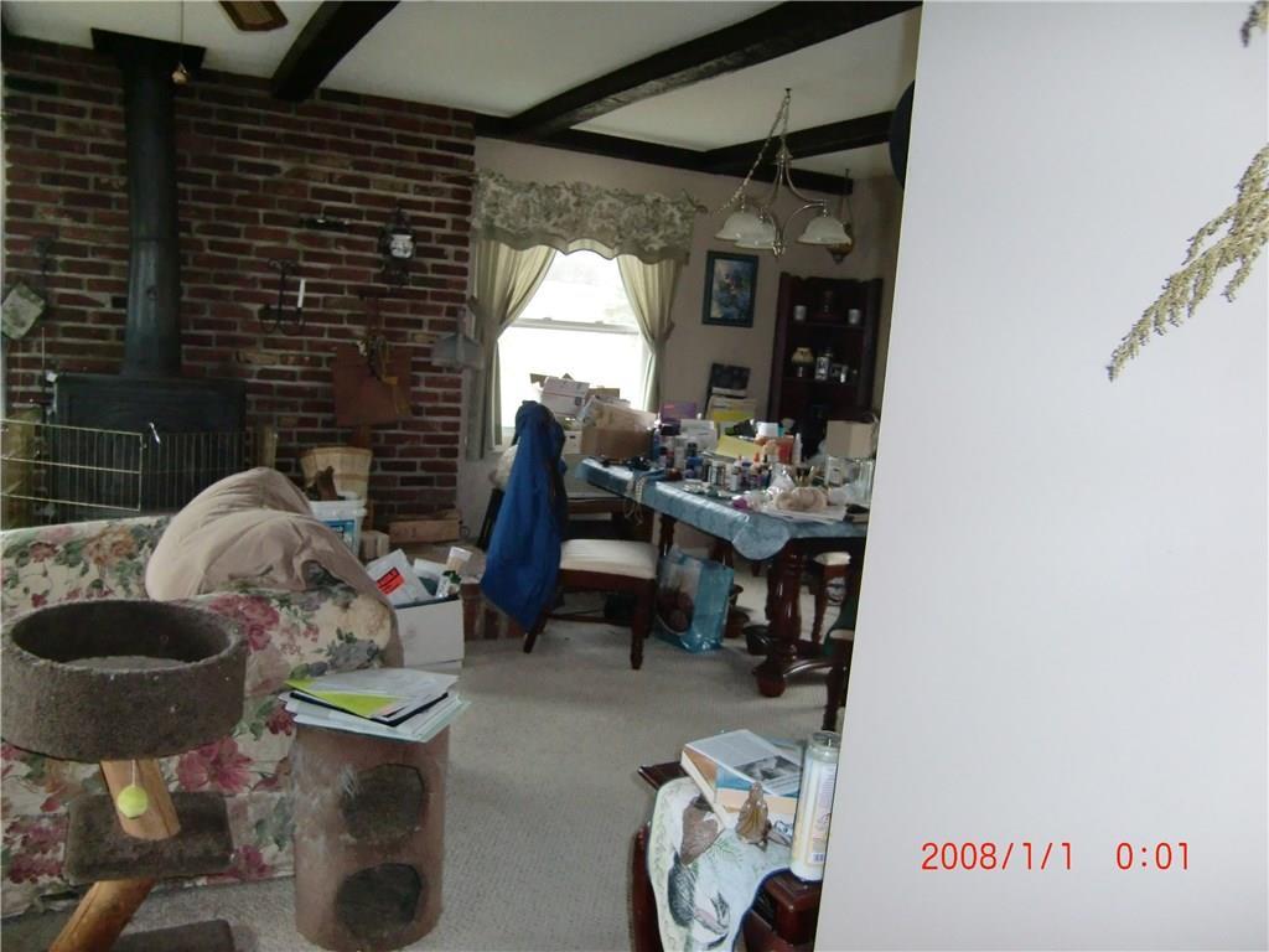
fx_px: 1026
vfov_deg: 49.7
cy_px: 476
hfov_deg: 63.4
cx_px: 634
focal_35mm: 28
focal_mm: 4.9
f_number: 2.6
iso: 400
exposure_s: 1/60
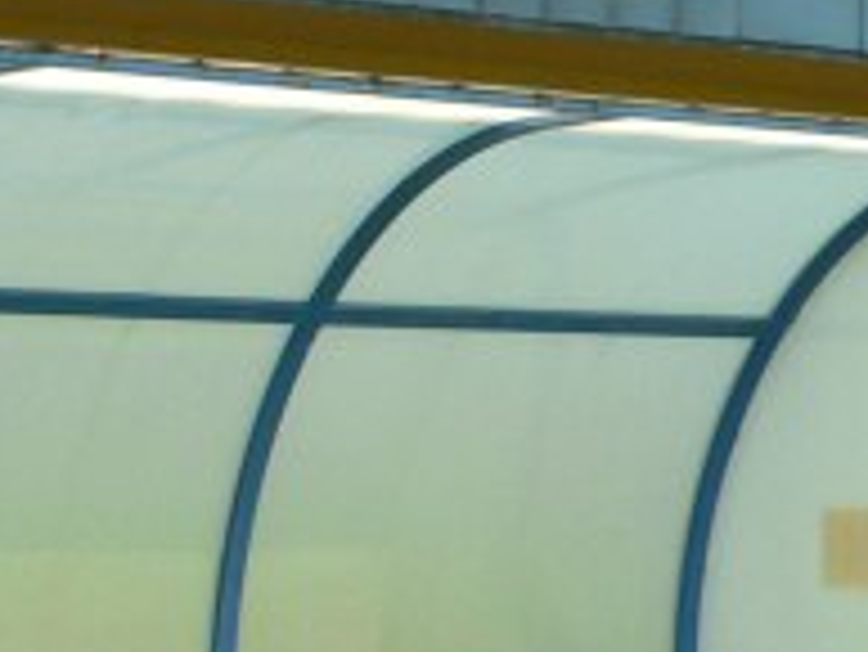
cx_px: 1749
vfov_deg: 9.6
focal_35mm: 153
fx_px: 3839
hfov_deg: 11.6
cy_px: -18
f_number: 4
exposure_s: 1/160
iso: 80
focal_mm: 6.1
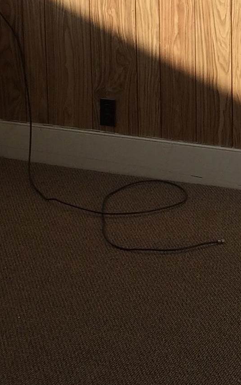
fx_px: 1166
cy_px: 29
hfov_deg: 11.5
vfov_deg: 18.4
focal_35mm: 111
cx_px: 318
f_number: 2.2
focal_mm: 4.15
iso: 32
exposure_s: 1/494
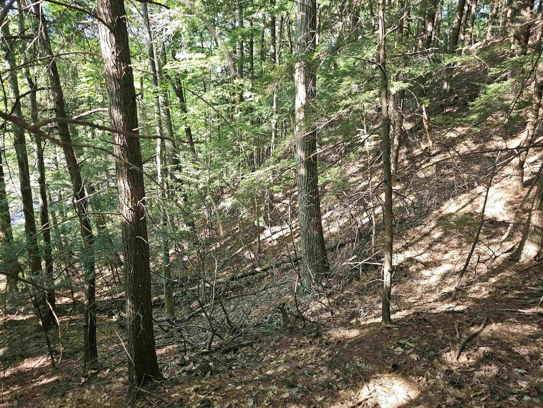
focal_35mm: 23
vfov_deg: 58.9
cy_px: 204
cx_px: 272
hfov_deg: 73.9
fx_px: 361
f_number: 1.7
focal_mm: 6.3
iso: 160
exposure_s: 1/120
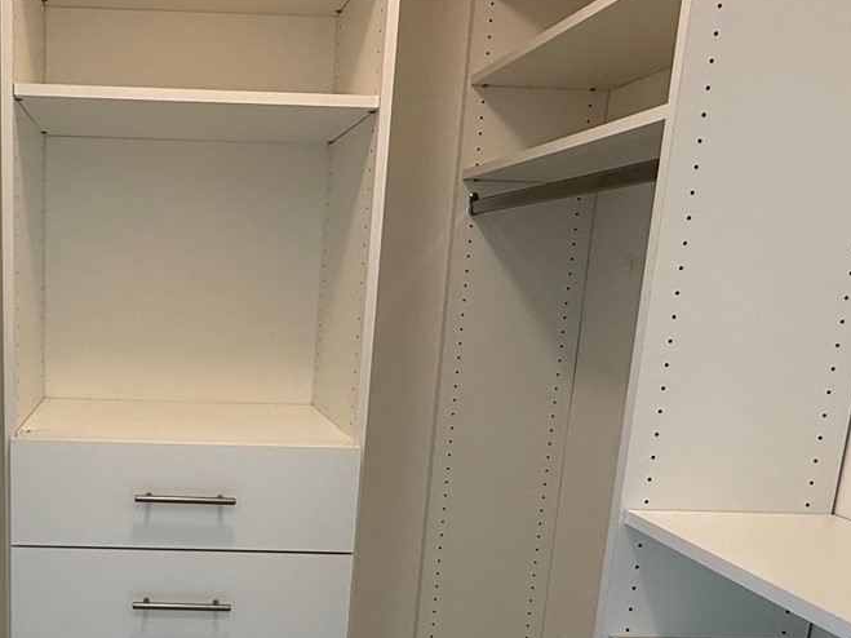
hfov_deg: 50.8
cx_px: 174
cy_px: 435
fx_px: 836
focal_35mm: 34
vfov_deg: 41.1
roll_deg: -2.0
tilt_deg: -9.0
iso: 125
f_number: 2.2
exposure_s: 1/120
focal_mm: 2.22
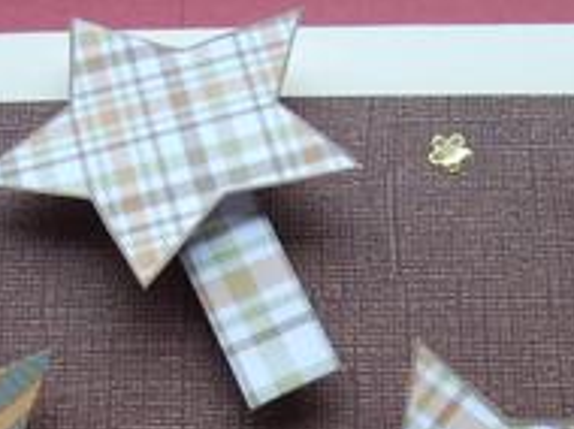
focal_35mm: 83
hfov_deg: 23.5
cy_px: 384
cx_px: 356
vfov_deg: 17.5
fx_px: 1375
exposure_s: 1/30
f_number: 2.8
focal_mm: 5.8
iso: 140
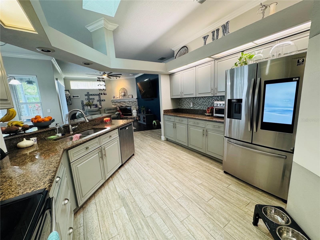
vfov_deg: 85.7
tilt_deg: -9.9
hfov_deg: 102.1
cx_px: 160
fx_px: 129
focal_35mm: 14
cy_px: 120
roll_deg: +2.8
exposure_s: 1/120
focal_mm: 2.22
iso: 320
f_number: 2.2
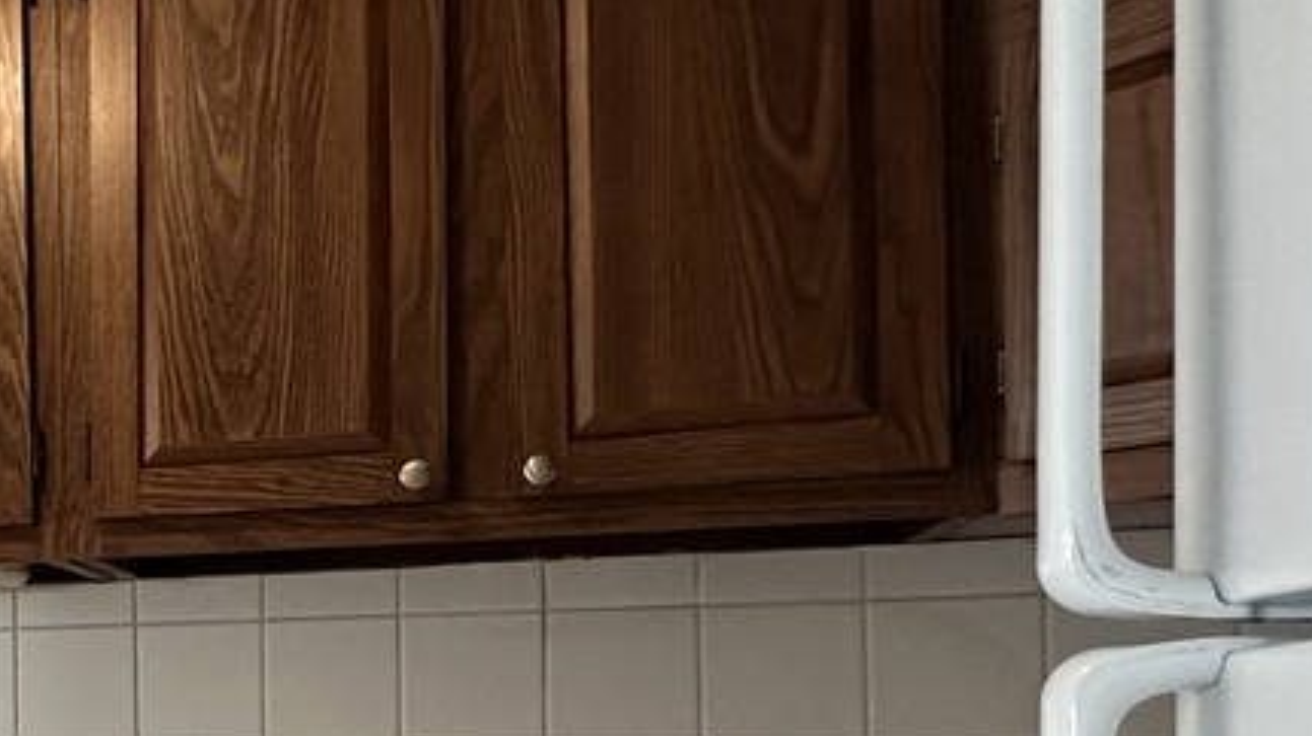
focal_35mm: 51
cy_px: 712
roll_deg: +0.3
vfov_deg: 22.7
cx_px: -326
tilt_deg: +2.1
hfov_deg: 32.3
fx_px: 1773
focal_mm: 2.22
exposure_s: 1/120
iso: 320
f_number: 2.2
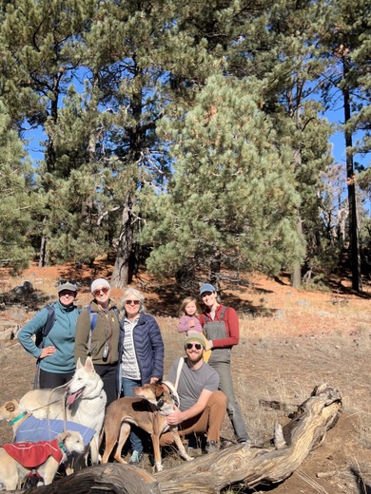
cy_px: 247
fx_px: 429
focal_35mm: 30
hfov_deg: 46.8
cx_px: 186
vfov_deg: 60.0
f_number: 1.9
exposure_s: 1/1284
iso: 25
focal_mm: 2.69
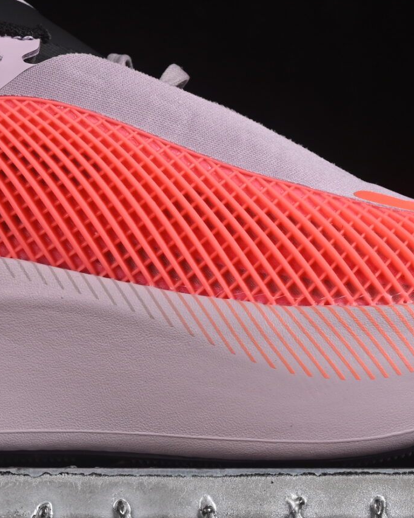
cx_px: 52
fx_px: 3232
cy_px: 143
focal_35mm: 211
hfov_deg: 7.3
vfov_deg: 9.1
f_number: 8
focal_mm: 50
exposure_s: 1/80
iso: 160
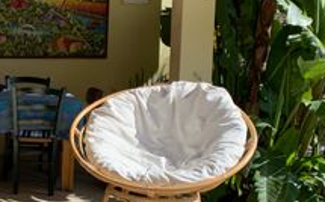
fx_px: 681
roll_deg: +1.7
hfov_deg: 24.9
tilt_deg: -7.8
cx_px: -35
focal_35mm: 77
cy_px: 118
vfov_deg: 16.9
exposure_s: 1/669
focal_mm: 4.25
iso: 25
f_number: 1.8
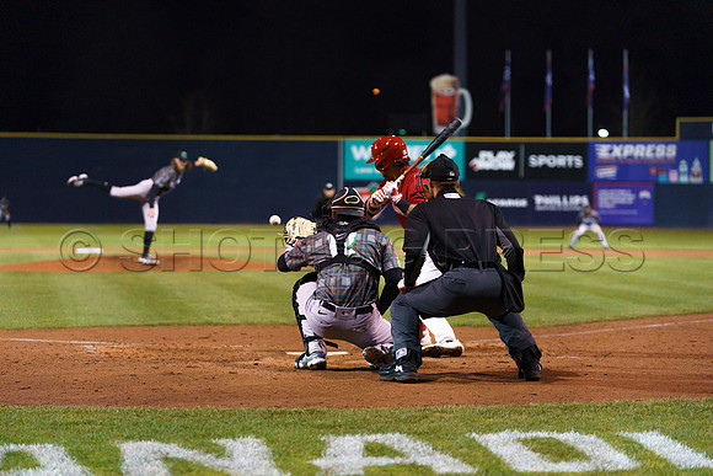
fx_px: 2053
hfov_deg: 19.7
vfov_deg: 13.2
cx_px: 356
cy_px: 238
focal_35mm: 104
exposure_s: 1/1000
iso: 2000
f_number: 2.8
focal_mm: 103
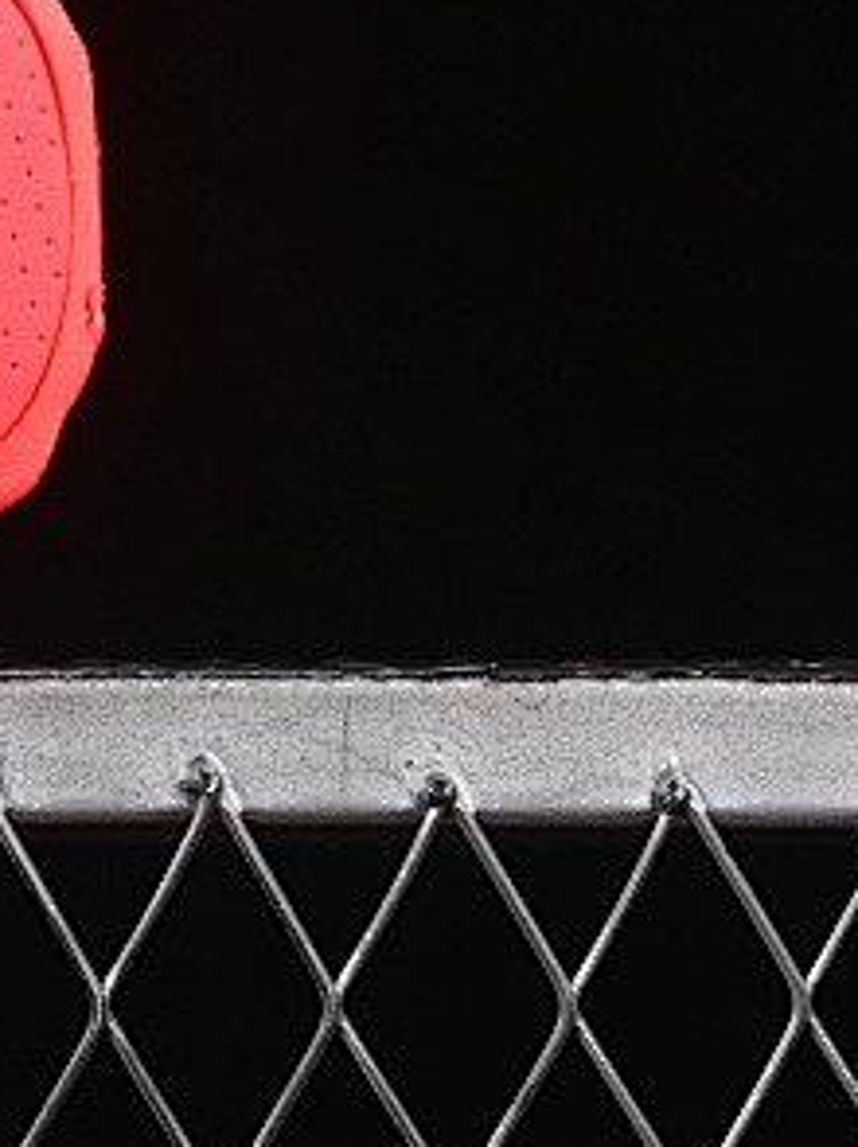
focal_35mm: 265
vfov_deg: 7.4
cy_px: -234
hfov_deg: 5.4
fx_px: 8771
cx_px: -1197
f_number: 8
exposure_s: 1/80
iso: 160
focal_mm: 50
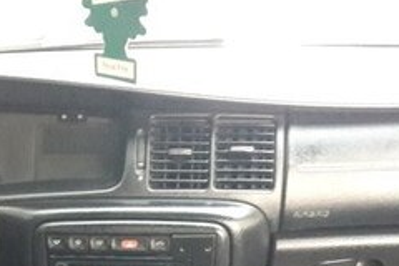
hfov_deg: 25.0
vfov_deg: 15.8
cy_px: 383
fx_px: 887
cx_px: 91
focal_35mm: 80
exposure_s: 1/17
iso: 500
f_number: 1.9
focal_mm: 3.7
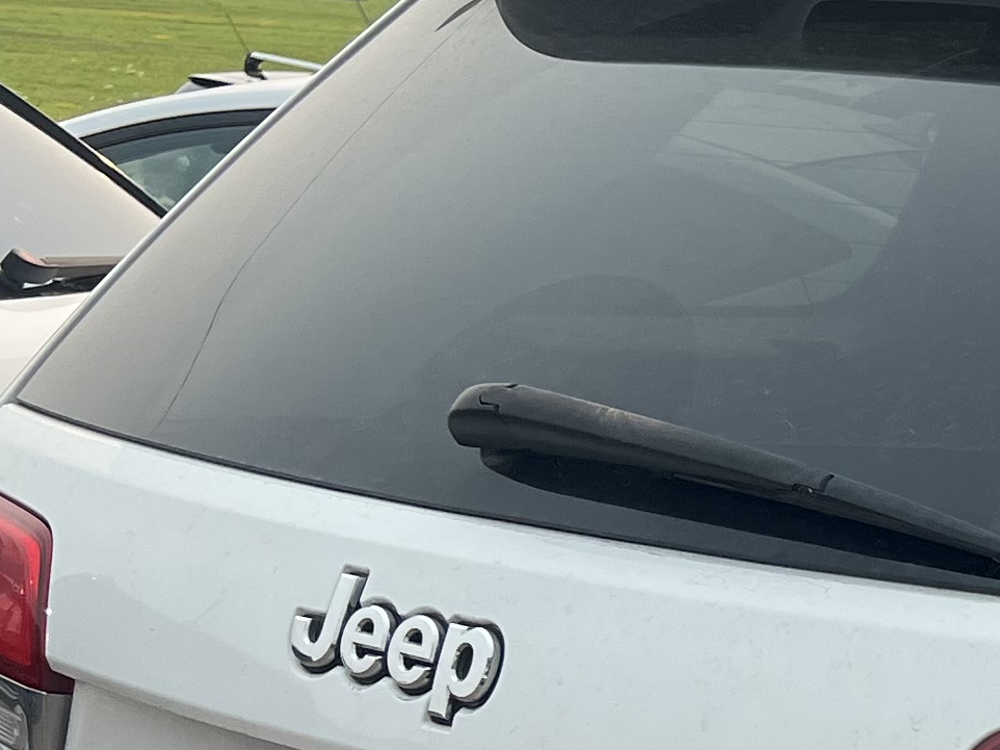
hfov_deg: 16.1
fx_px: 3148
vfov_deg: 13.1
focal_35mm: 109
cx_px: 1607
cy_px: 973
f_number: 1.5
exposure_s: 1/3257
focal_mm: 5.7
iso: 50
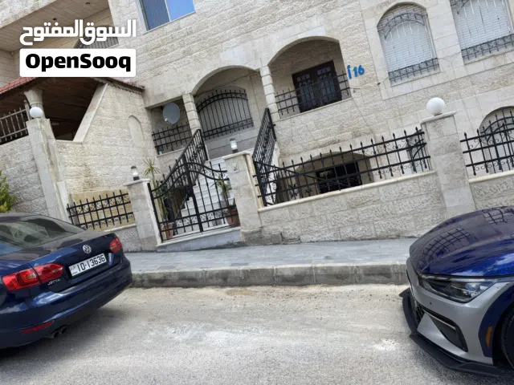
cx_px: 257
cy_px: 192
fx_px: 356
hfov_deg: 71.6
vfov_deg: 56.8
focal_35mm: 24
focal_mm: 6.76
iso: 80
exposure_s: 1/1637
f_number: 1.78
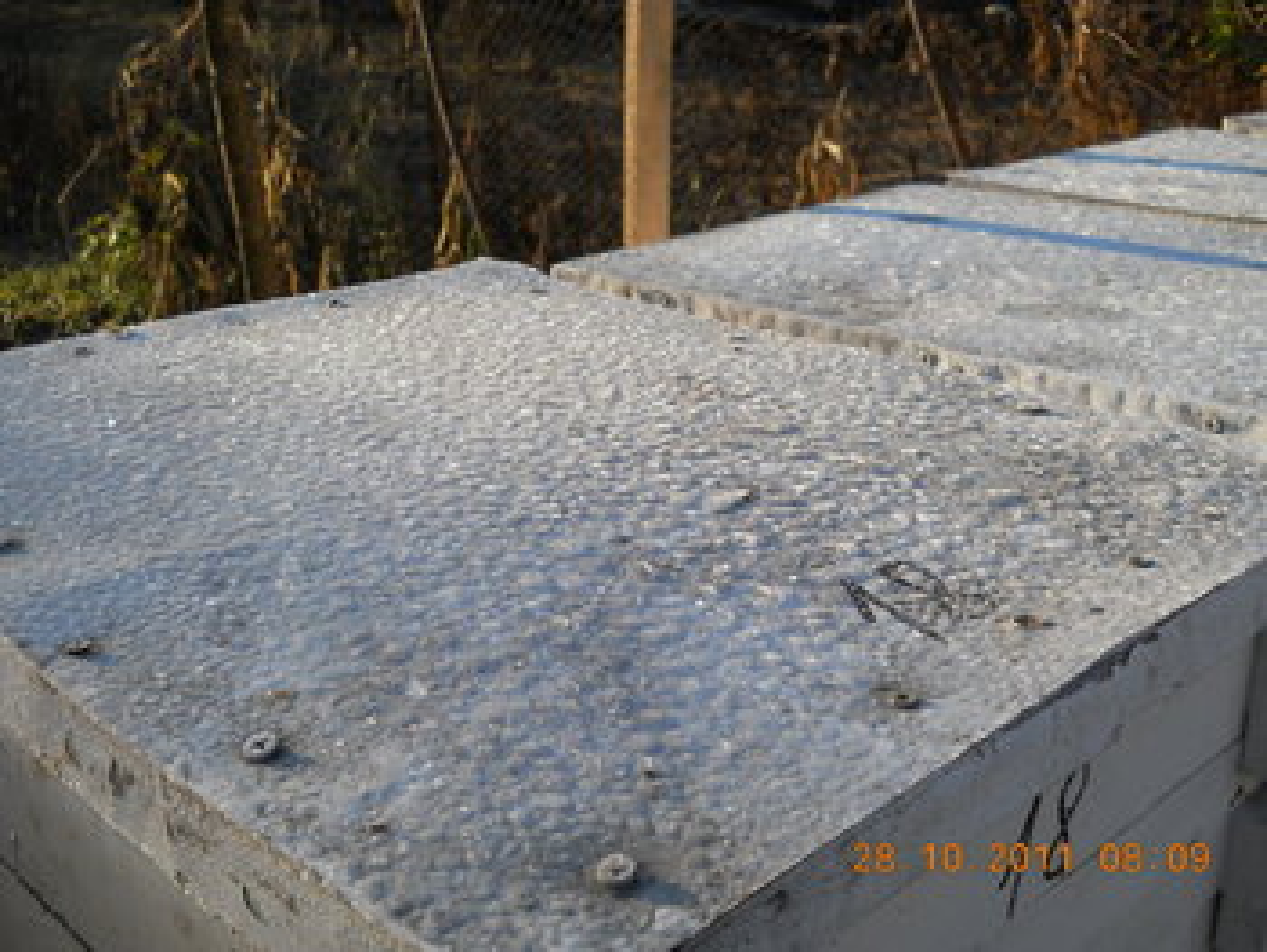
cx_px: 634
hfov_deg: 45.7
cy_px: 476
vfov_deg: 35.2
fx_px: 1502
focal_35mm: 41
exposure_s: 1/200
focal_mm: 6.72
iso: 80
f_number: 5.5
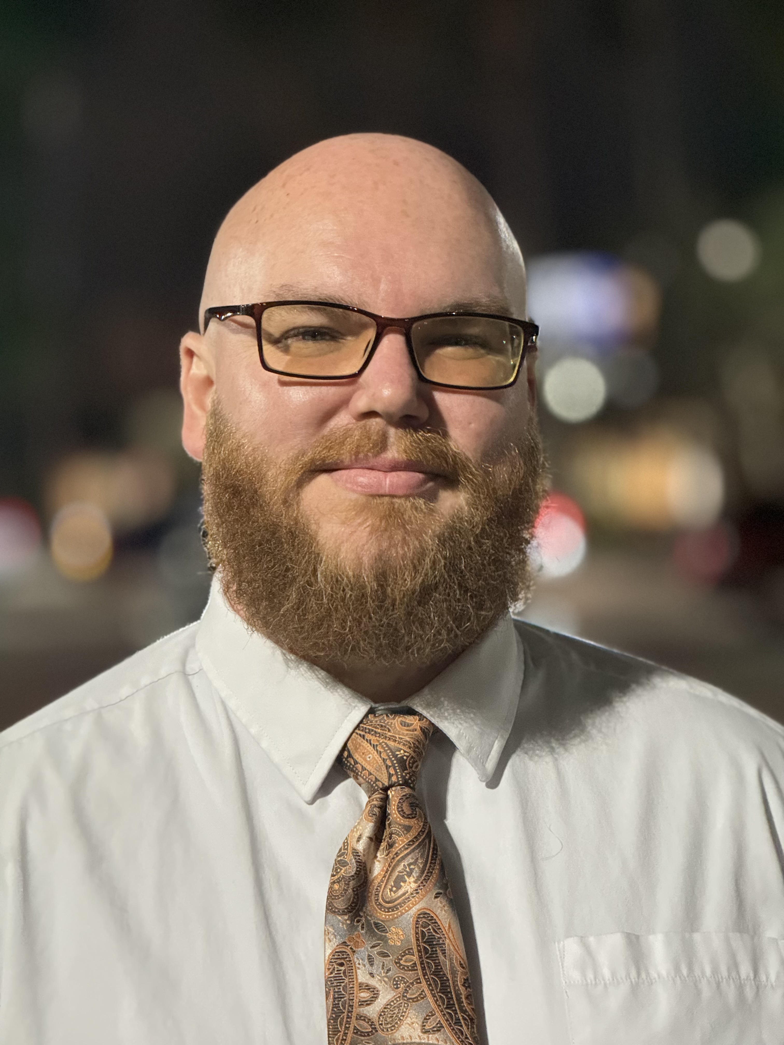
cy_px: 522
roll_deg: +1.9
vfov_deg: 16.4
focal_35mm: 120
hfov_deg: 12.3
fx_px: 3624
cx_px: 392
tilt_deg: +0.0
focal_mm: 15.66
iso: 1600
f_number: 2.8
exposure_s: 1/24
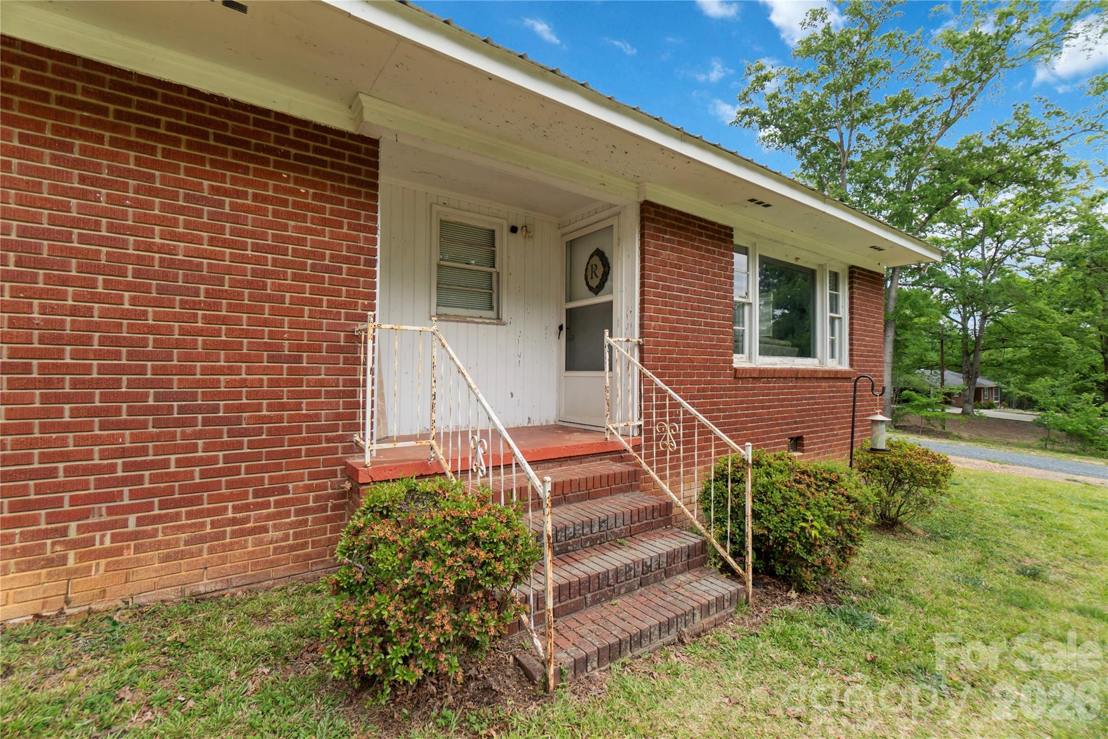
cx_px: 554
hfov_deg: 100.4
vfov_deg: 77.3
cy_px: 370
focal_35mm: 15
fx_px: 462
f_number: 4.5
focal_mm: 10
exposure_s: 1/320
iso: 100
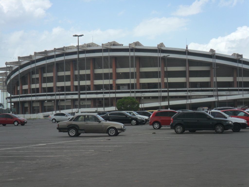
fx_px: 619
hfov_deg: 22.8
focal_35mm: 86
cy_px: 94
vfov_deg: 17.2
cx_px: 124
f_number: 4.3
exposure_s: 1/750
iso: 80
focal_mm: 15.4
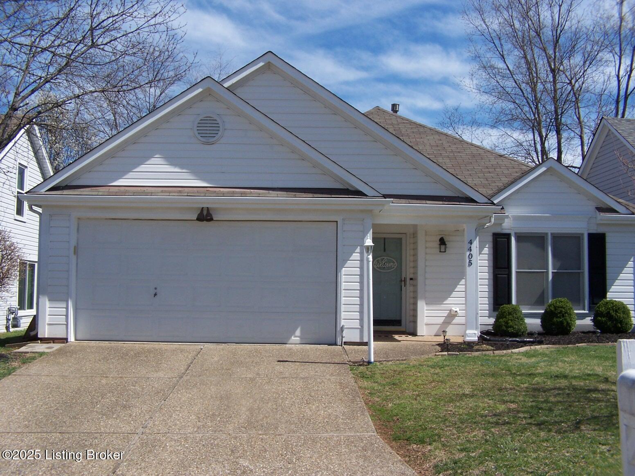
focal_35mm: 59
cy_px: 238
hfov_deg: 32.7
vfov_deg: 24.8
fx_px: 1082
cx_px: 318
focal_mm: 9.8
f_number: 4.5
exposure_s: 1/750
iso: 80
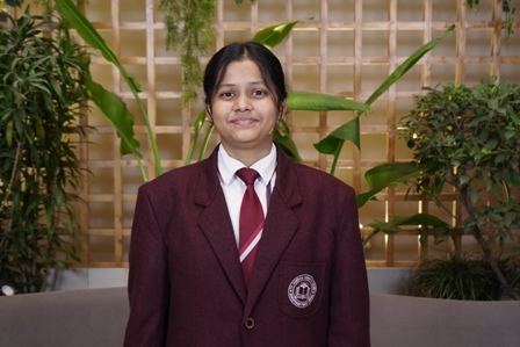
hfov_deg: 34.5
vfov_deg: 23.4
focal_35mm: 58
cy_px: 174
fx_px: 838
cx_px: 260
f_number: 4
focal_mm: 39
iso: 320
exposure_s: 1/80
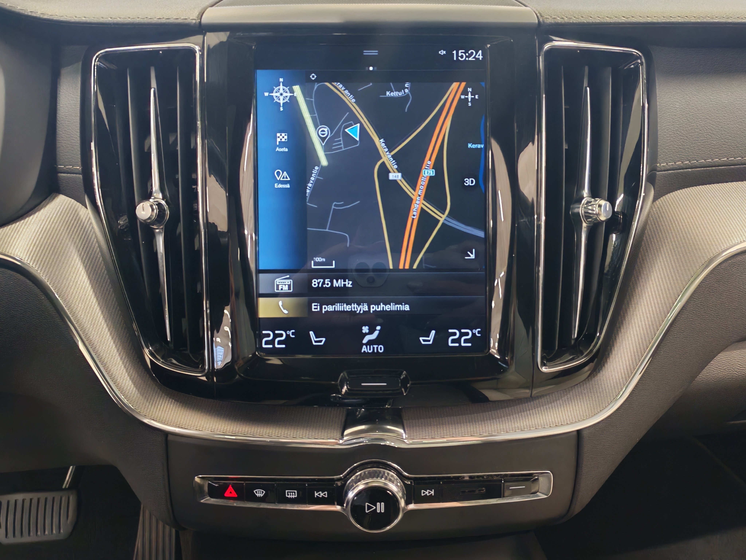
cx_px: 373
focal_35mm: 33
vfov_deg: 42.9
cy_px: 280
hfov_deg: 55.4
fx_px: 711
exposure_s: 1/50
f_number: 1.9
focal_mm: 6.12
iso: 2000
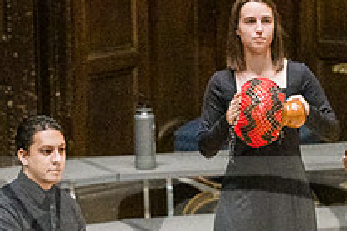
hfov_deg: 4.5
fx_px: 4411
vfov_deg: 3.0
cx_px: 203
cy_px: 230
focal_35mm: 458
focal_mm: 110
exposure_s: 1/2000
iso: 6400
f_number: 3.2
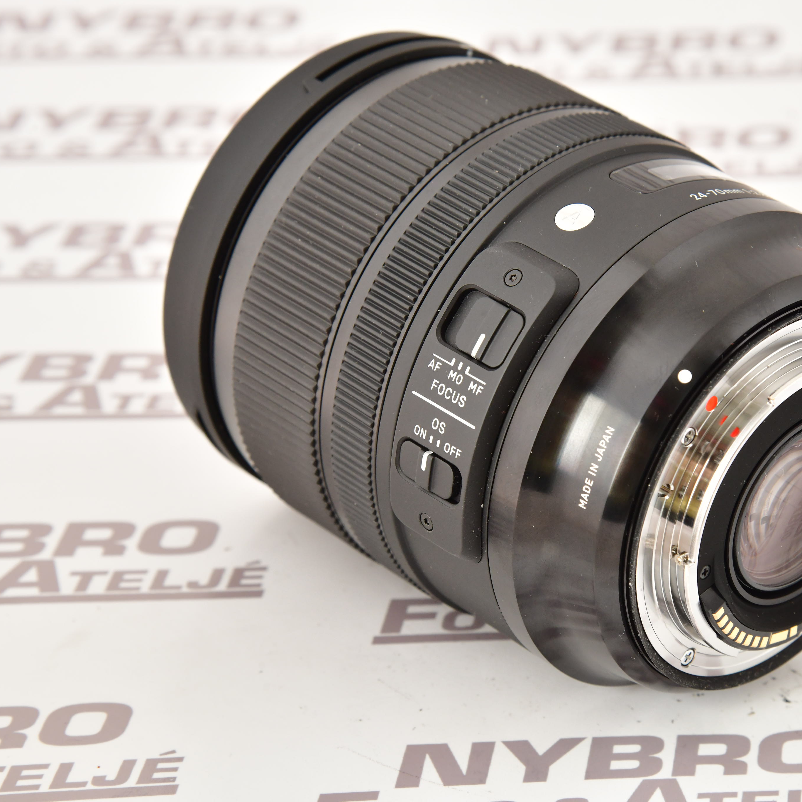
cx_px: 564
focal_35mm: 154
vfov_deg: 11.3
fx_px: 4037
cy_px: 400
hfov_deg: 11.3
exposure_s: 1/160
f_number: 11
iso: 1000
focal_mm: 120
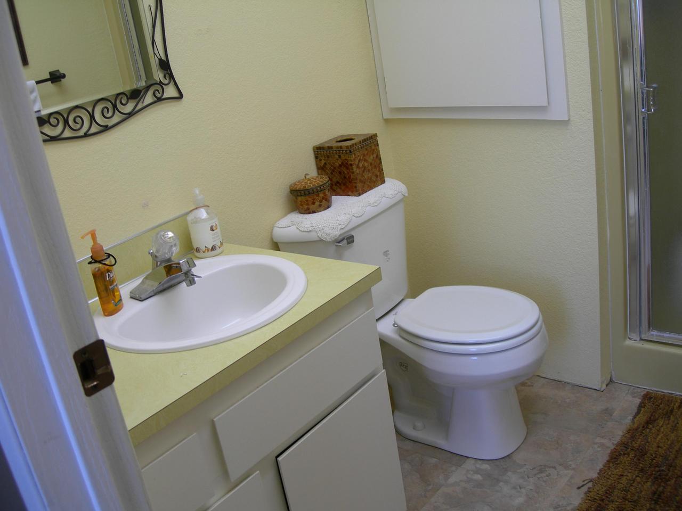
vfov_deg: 37.7
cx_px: 341
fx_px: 749
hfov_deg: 49.0
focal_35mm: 38
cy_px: 256
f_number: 2.8
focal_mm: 7.8
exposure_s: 1/42.6
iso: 50
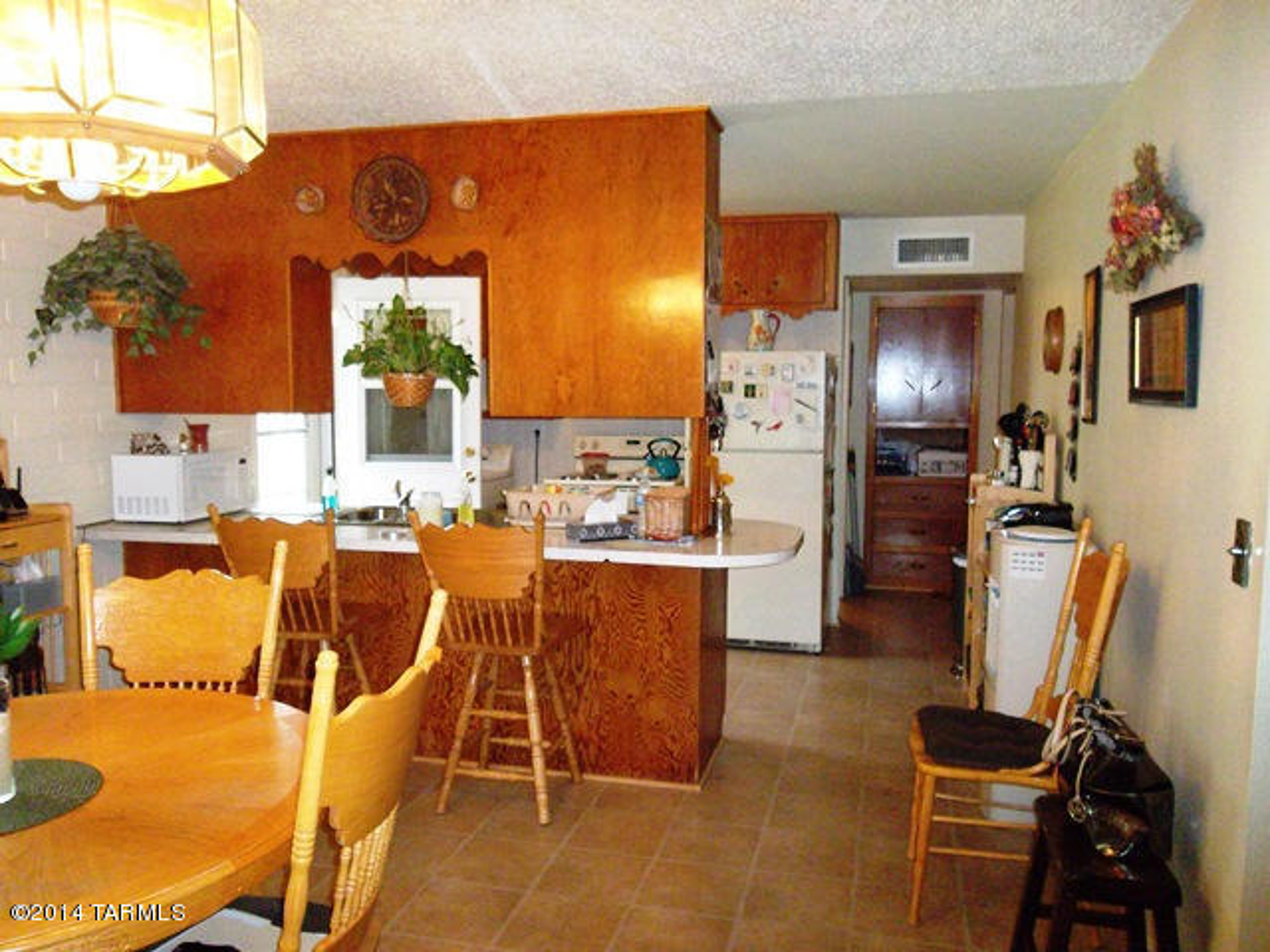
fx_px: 991
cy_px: 476
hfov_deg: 65.3
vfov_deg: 51.4
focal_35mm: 27
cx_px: 635
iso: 640
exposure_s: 1/45
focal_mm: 4.9
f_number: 3.5
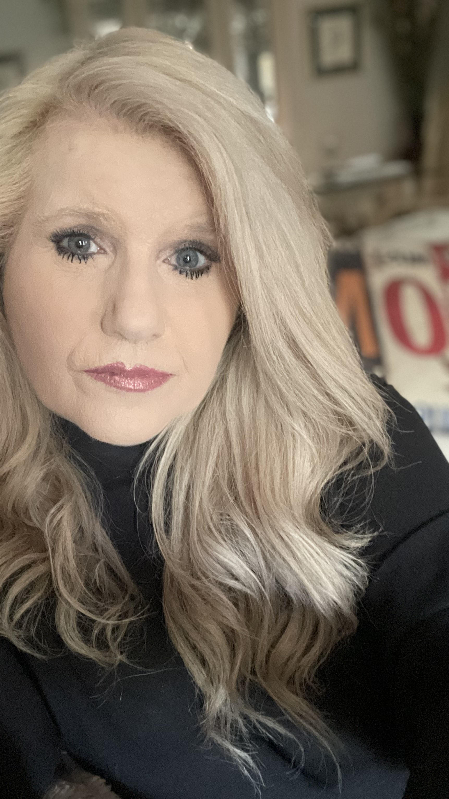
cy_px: 400
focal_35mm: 33
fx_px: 699
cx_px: 156
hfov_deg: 35.3
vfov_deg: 59.5
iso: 800
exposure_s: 1/24
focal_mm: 2.71
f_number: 2.2
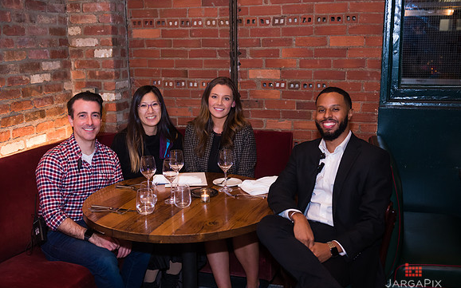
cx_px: 230
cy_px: 150
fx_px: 540
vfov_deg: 29.8
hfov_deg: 46.2
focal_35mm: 43
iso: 1000
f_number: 3.2
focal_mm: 42
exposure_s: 1/125
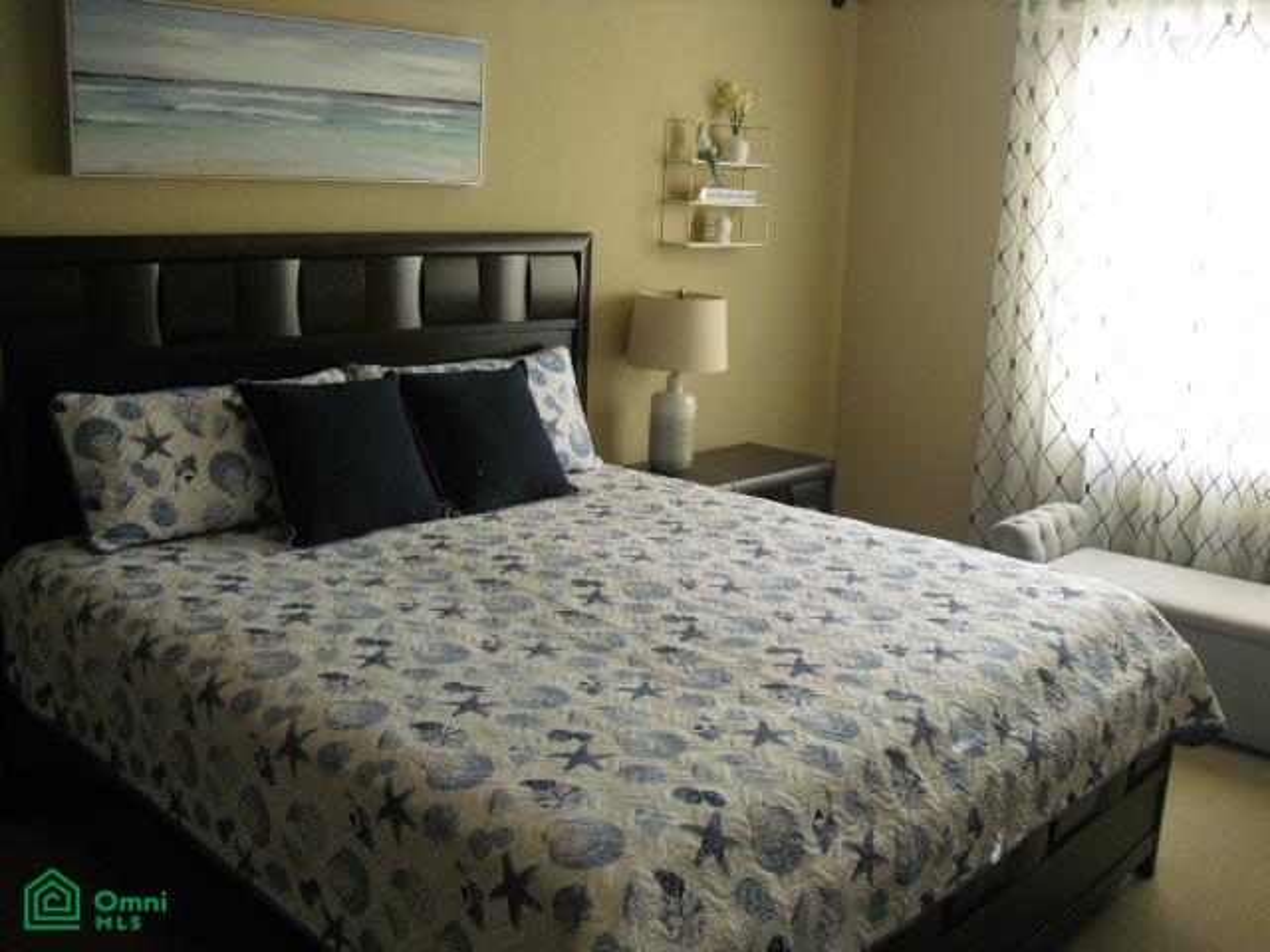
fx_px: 1321
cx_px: 635
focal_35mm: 36
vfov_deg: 39.7
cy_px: 476
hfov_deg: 51.4
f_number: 3.1
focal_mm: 6.3
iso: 400
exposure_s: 1/80
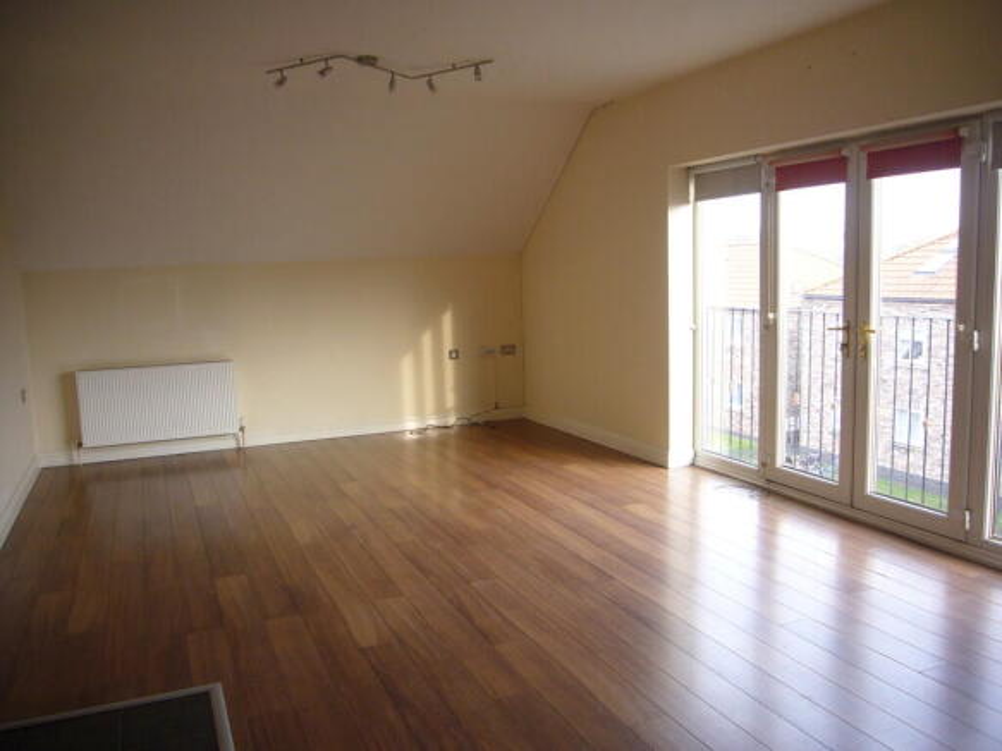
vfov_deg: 49.7
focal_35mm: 28
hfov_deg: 63.5
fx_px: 810
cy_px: 376
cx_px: 501
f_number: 2.8
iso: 100
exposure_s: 1/30
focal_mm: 4.6
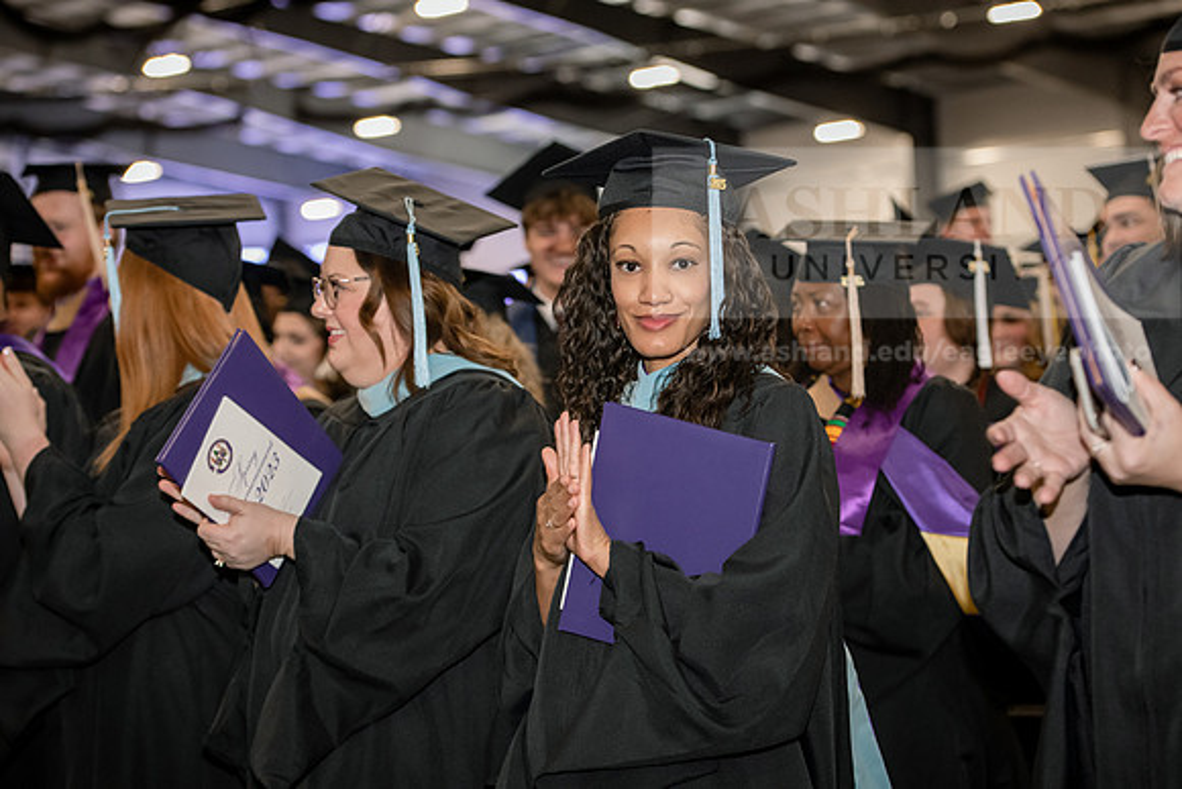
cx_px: 591
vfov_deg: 15.9
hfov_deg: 23.6
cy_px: 394
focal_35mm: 86
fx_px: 2824
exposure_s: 1/200
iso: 2500
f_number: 4
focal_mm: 86
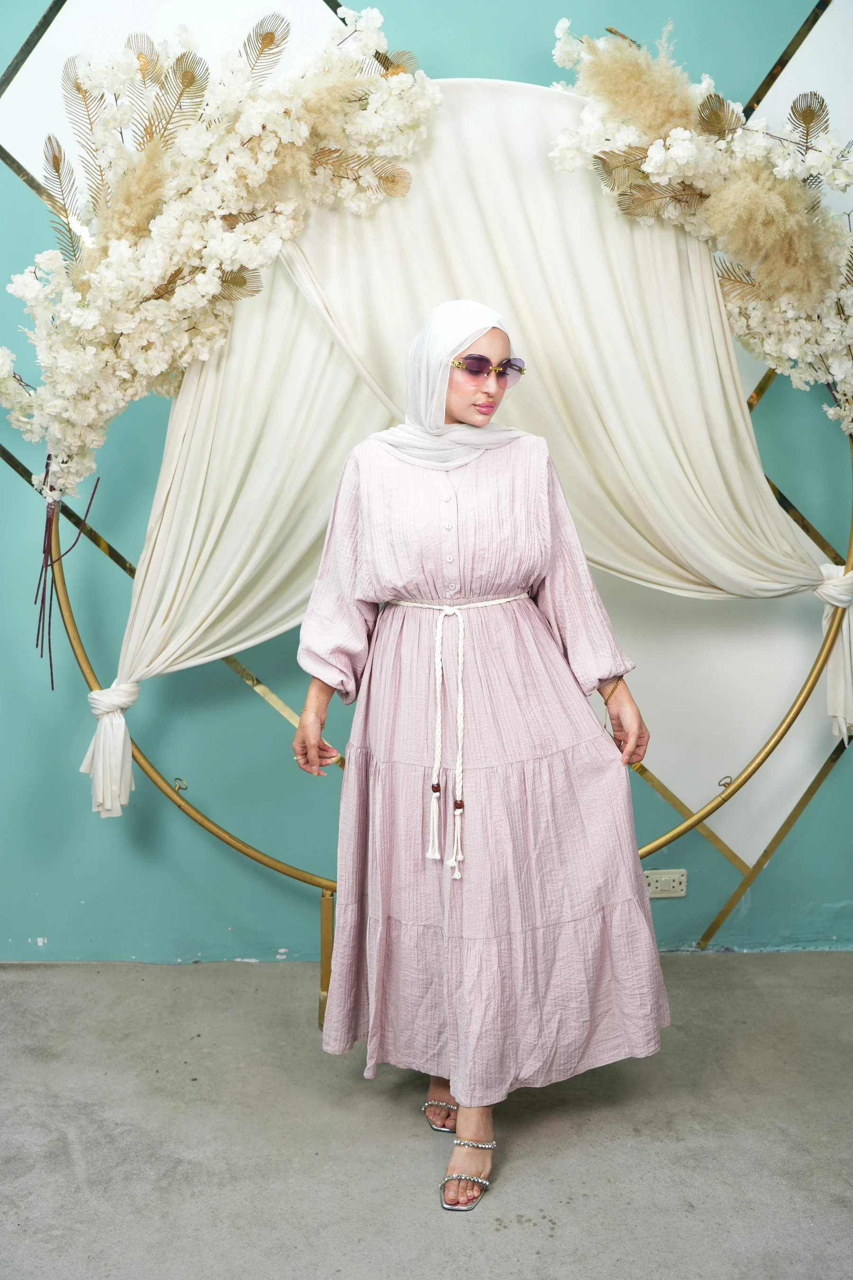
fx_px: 1315
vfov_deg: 51.9
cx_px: 426
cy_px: 640
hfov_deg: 35.9
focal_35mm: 37
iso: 640
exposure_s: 1/50
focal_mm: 37
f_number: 4
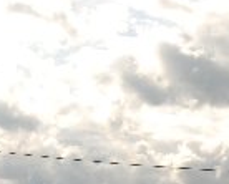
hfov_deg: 18.7
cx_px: 215
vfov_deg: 15.2
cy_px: 173
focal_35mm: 100
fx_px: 679
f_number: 10
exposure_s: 1/500
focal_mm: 22
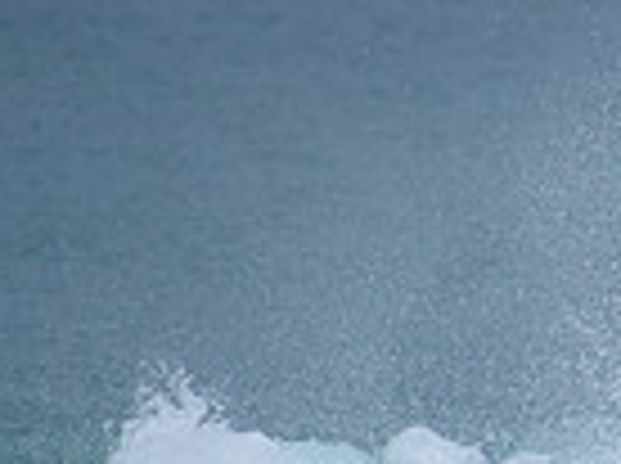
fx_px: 37357
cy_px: 367
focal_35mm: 2086
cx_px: 1206
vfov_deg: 0.7
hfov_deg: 1.0
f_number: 5.6
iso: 360
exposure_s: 1/2000
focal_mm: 500
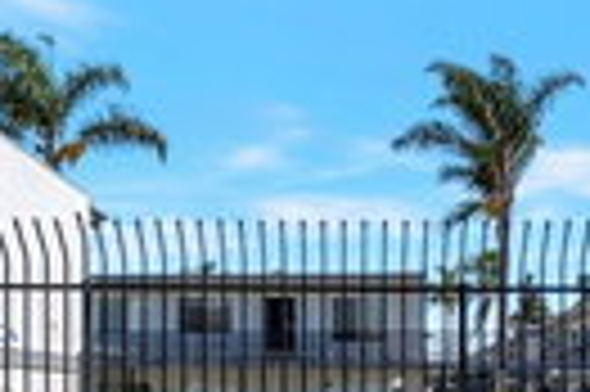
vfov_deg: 23.2
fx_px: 900
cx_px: 383
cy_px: 424
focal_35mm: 55
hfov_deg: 36.0
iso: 100
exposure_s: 1/1600
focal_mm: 10
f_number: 4
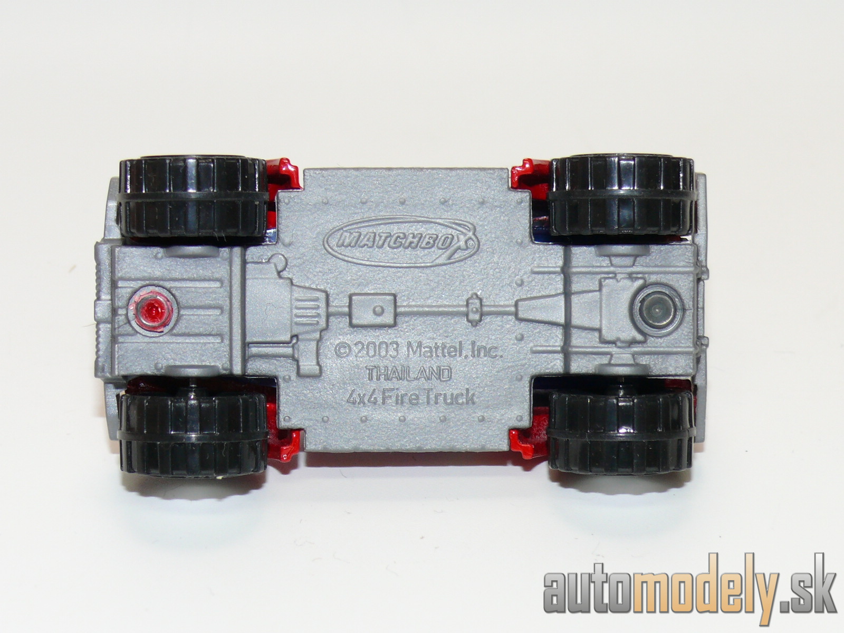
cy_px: 316
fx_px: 2316
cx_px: 422
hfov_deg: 20.7
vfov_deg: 15.6
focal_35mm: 95
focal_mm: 12.9
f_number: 4
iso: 100
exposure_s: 1/30
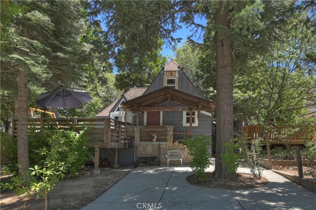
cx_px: 158
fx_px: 171
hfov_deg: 85.5
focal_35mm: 20
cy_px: 105
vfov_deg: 63.1
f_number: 8
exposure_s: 1/200
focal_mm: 19.5
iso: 100
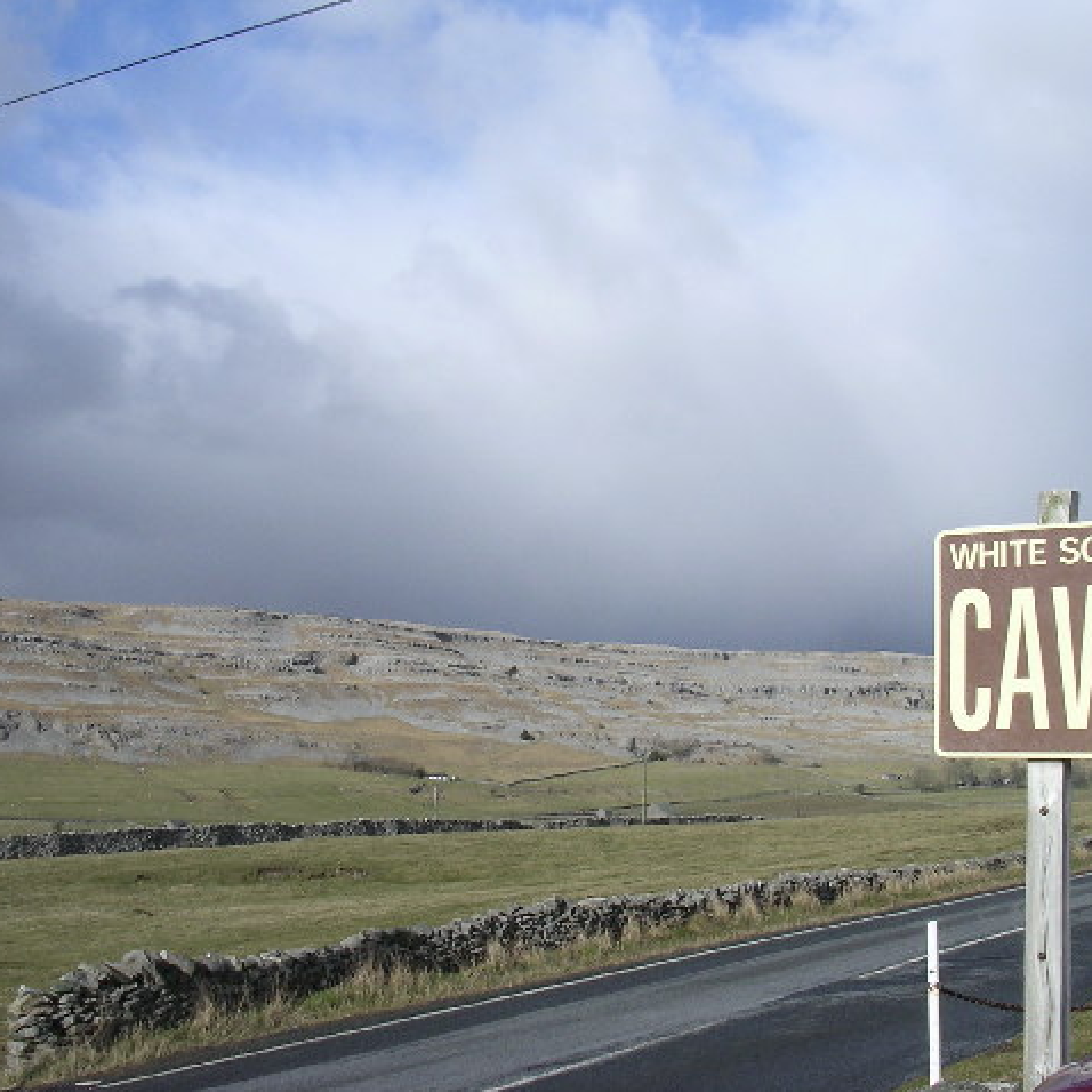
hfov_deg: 37.5
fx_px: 1606
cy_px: 546
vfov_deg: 37.6
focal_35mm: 45
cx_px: 573
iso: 100
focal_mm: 5.8
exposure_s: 1/332
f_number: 5.6
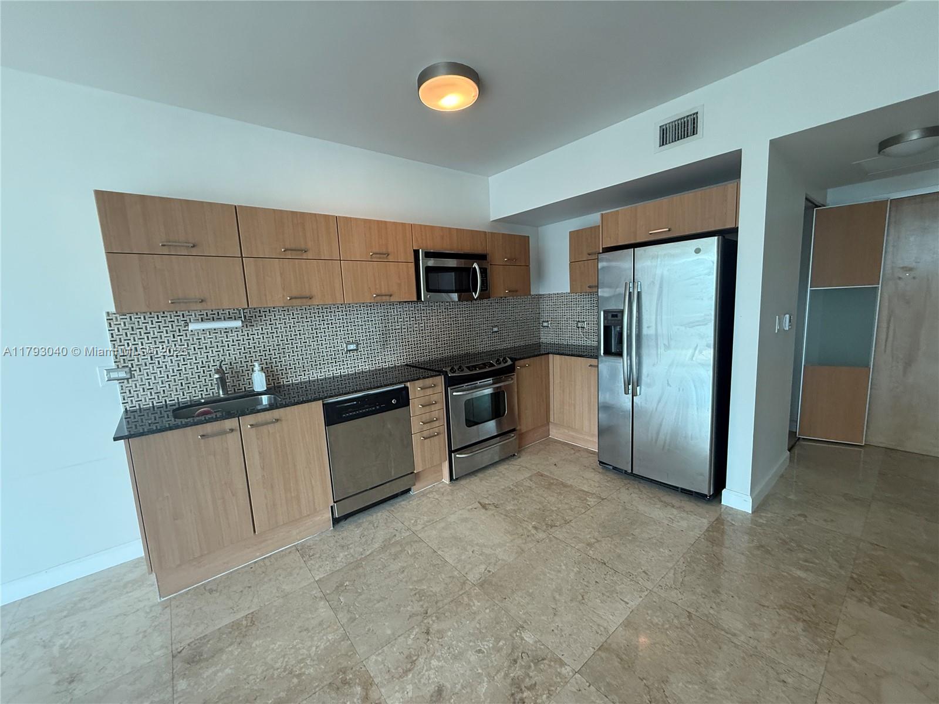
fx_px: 380
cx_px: 470
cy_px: 352
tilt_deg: -6.8
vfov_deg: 85.7
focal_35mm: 14
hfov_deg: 102.1
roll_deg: +3.7
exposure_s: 1/120
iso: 250
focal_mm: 2.22
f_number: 2.2
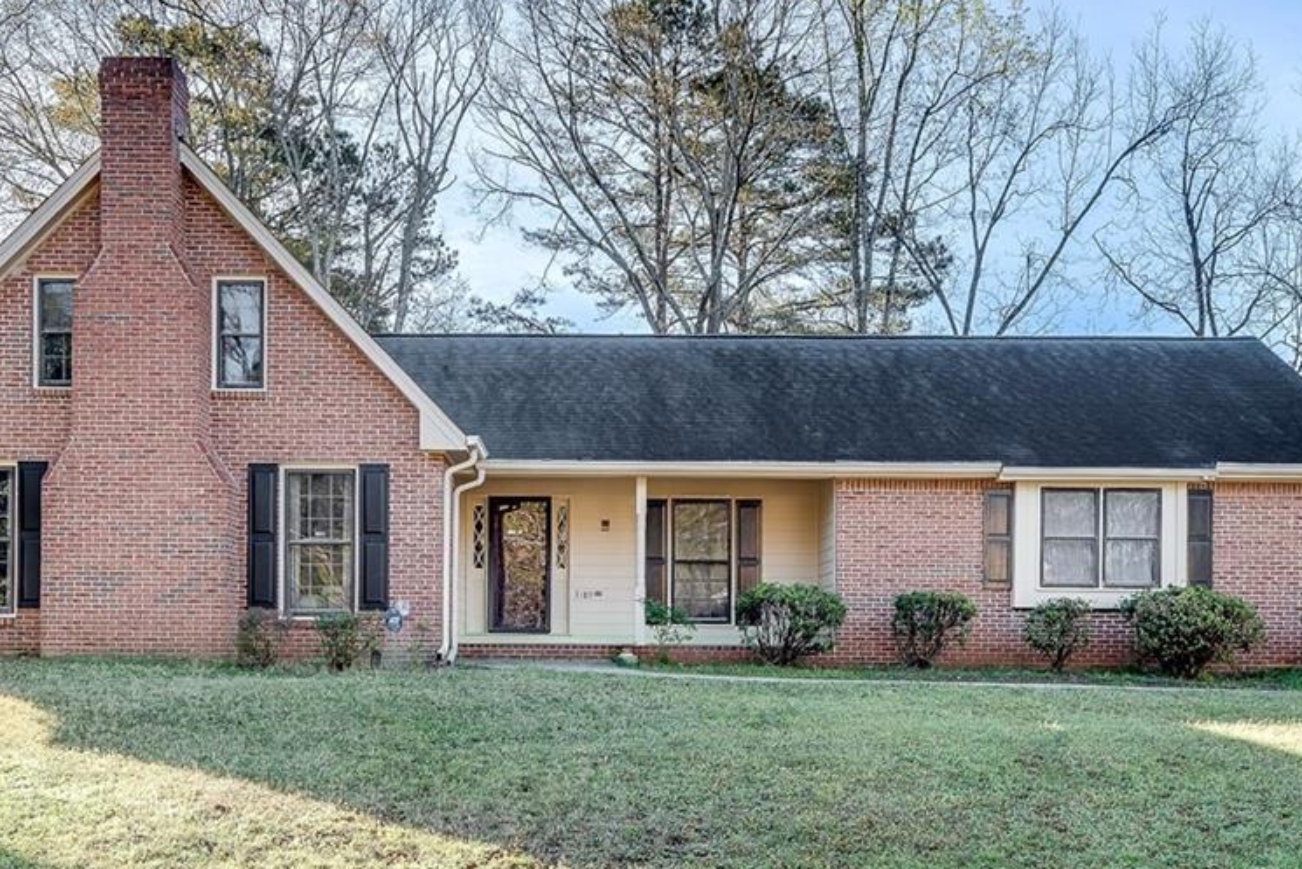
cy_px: 323
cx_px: 654
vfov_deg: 56.5
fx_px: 796
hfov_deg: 78.6
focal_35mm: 22
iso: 100
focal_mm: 16
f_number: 8
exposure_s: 1/100
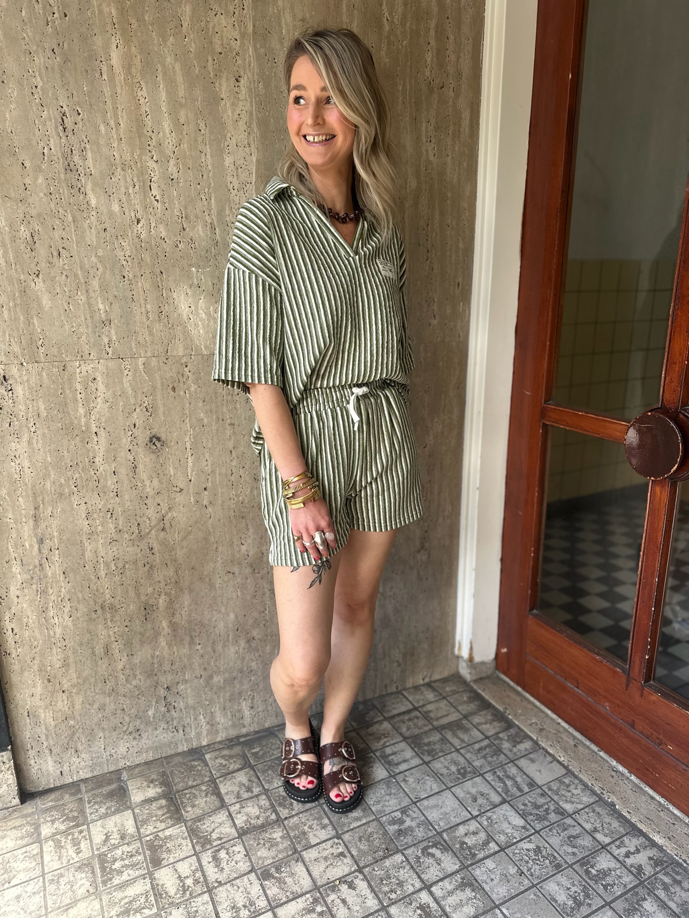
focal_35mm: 24
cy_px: 459
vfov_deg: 71.6
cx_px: 344
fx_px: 637
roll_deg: -0.9
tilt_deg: -15.3
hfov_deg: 56.8
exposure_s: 1/121
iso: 64
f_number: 1.78
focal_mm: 6.86
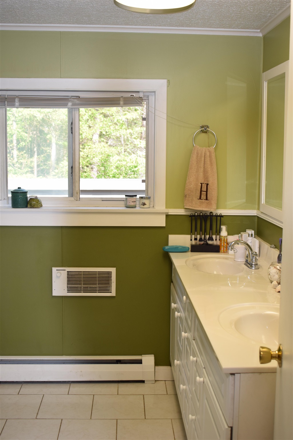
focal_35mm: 44
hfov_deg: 30.8
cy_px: 220
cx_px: 146
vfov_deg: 45.0
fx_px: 531
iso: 400
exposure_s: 1/125
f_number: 5.6
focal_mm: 29
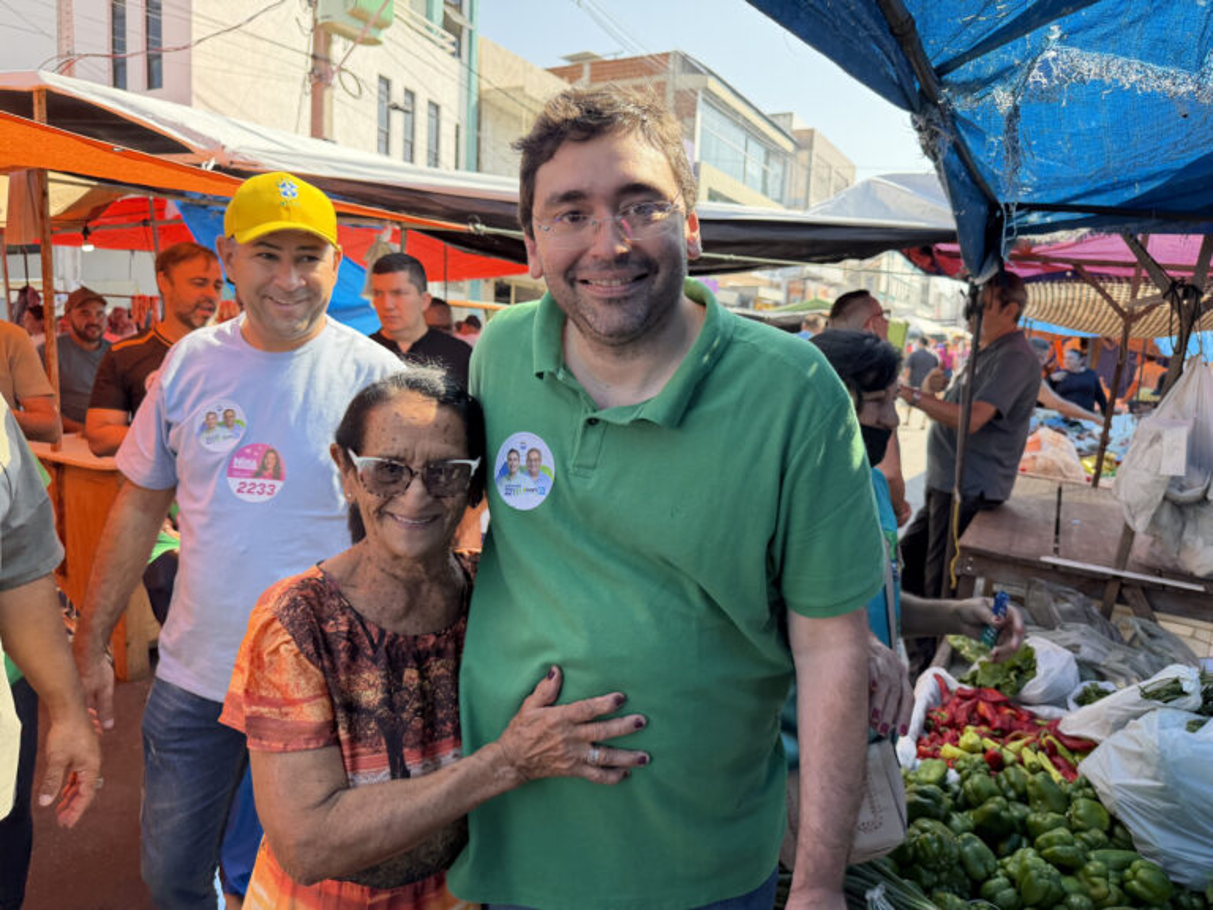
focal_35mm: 24
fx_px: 841
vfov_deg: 56.8
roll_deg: -1.7
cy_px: 455
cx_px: 606
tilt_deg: -5.5
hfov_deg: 71.6
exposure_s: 1/671
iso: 100
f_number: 1.78
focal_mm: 6.76
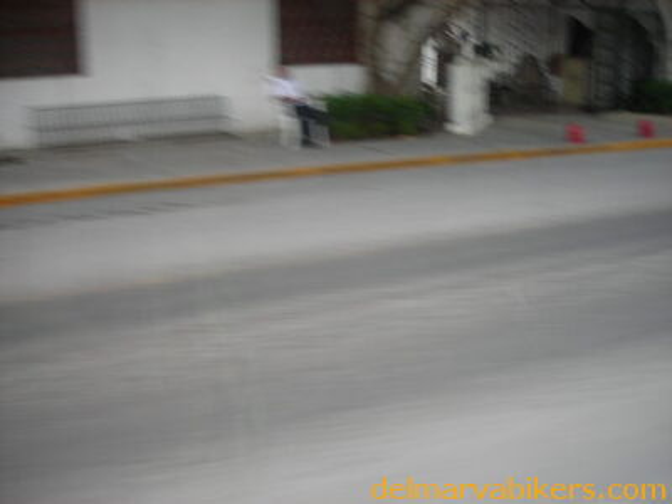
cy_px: 252
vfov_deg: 37.7
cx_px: 336
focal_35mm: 38
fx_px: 738
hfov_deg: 49.0
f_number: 3.2
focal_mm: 6.3
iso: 50
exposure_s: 1/30
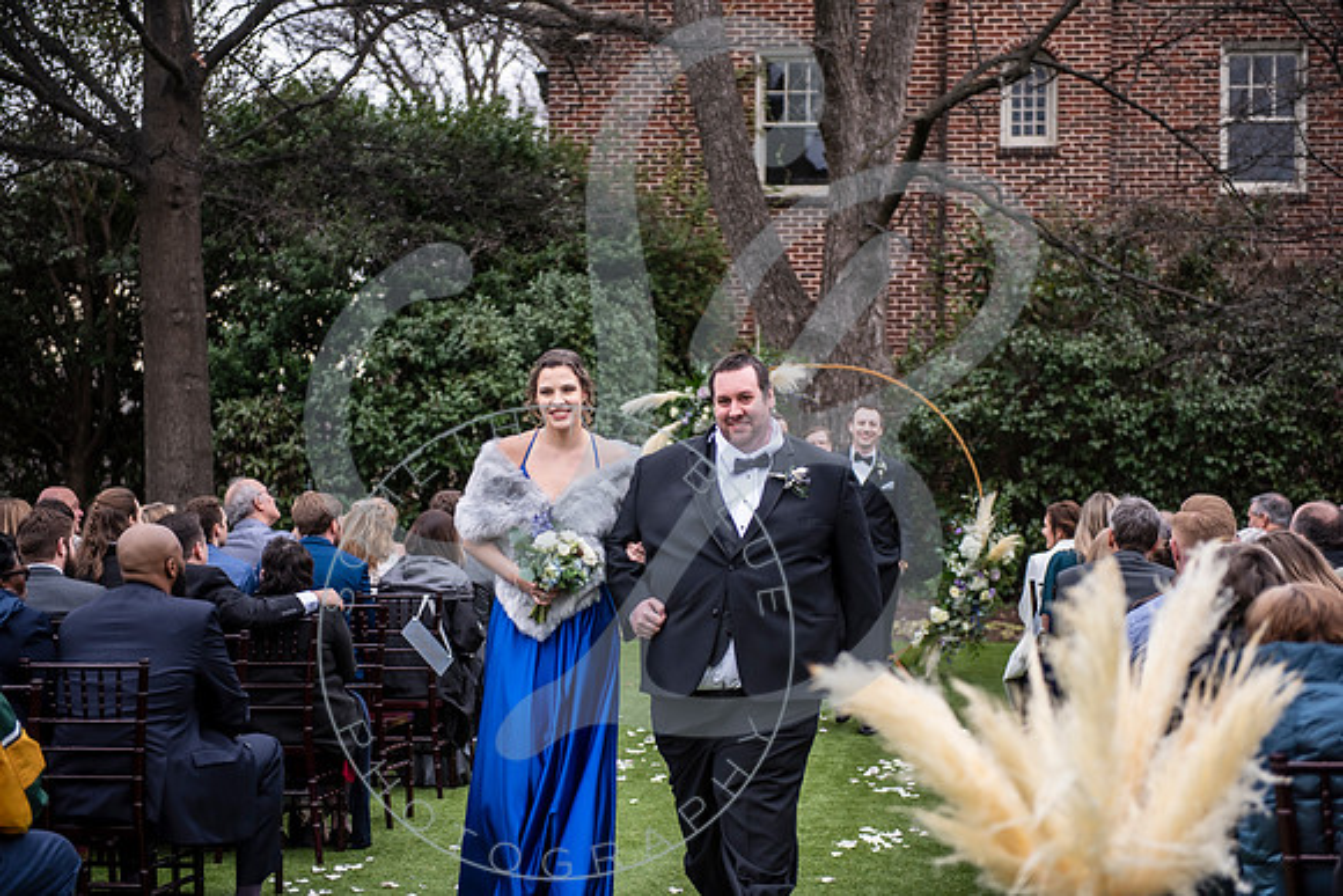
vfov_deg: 19.5
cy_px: 448
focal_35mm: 70
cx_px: 672
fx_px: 2612
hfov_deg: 28.8
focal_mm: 70
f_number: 2.8
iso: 250
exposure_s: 1/200
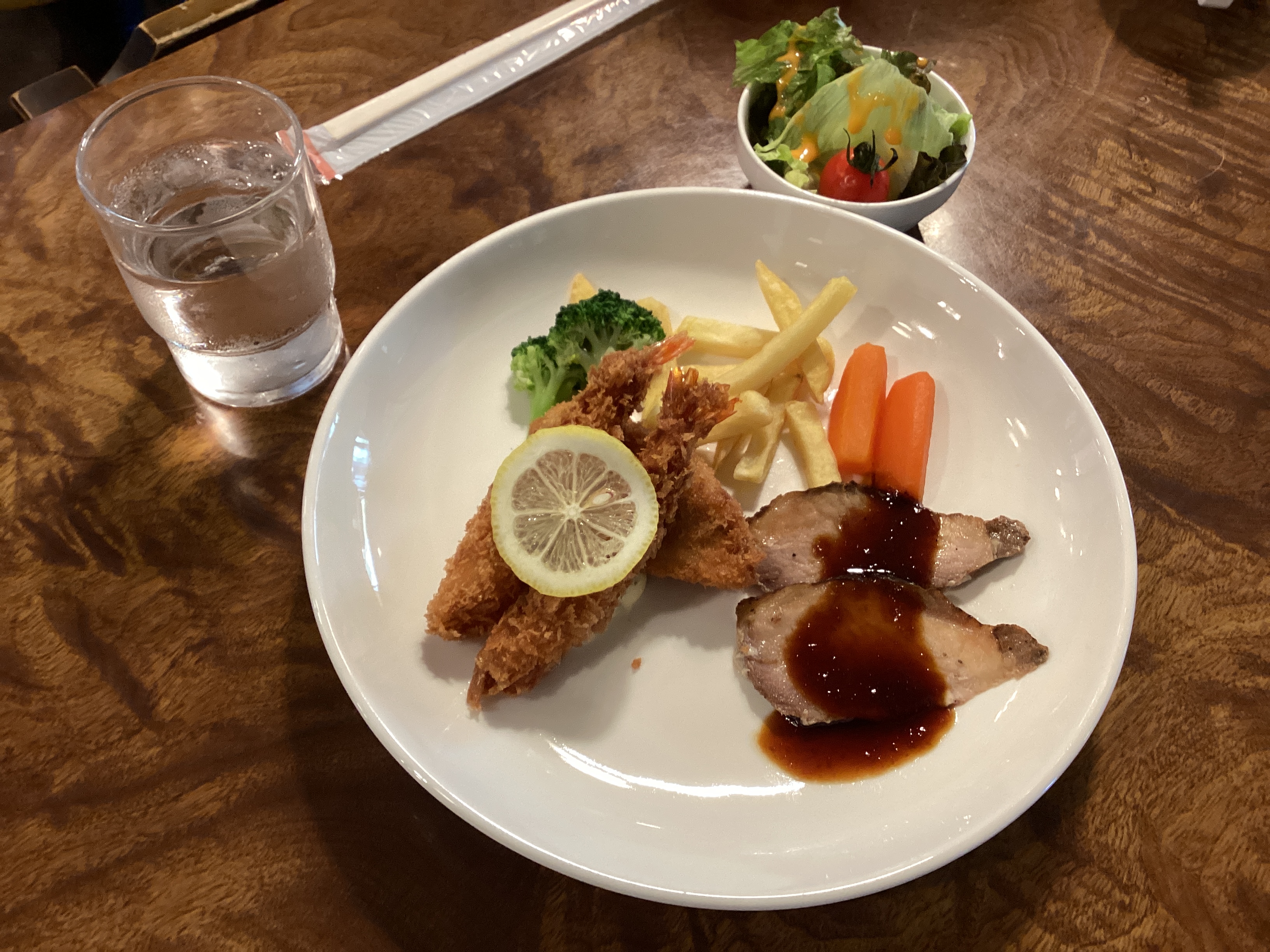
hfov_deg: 58.4
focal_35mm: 31
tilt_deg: -58.9
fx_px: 1137
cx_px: 635
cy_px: 476
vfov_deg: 45.4
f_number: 2.4
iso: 200
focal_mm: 3.3
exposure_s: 1/60
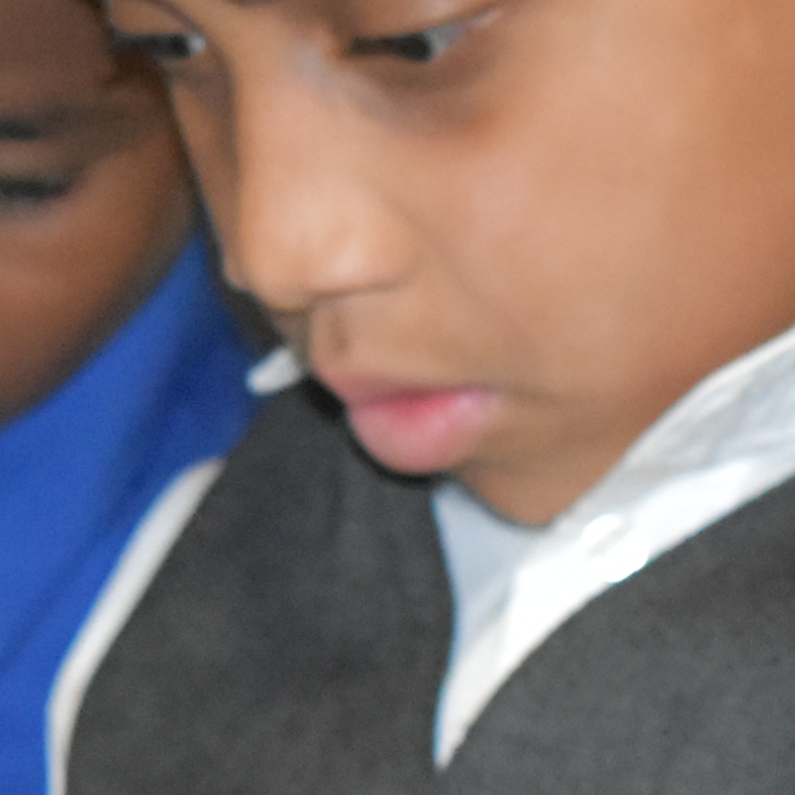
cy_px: 302
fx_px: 9796
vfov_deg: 4.6
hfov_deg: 4.6
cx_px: 309
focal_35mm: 377
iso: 4000
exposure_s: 1/60
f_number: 5.6
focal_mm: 52
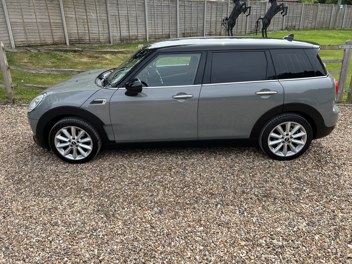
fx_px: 264
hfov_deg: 67.3
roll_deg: +1.6
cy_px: 132
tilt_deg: -21.1
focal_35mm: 26
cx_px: 176
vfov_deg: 53.1
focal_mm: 5.7
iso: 50
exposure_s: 1/1488
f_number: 1.5
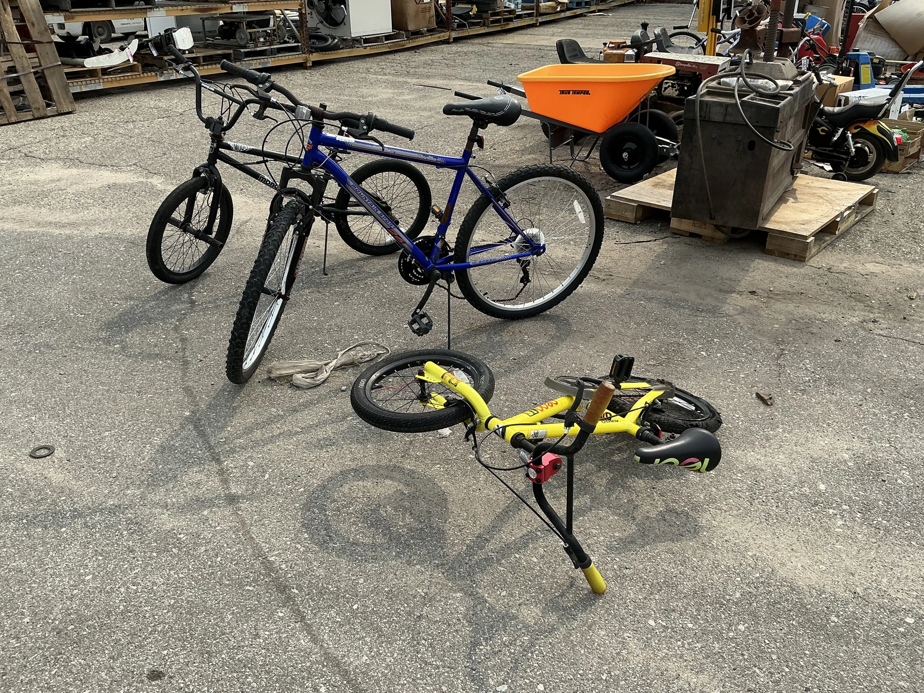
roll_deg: -3.4
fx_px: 747
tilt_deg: -25.9
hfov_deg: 63.4
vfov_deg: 49.7
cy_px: 346
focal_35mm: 28
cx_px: 462
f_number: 1.8
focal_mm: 3
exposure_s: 1/1279
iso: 25
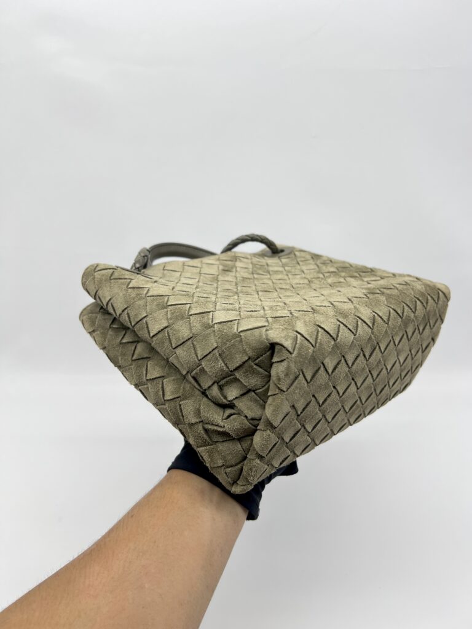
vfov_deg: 67.3
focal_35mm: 26
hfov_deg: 53.1
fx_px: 473
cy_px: 314
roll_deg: +0.2
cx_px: 236
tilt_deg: -25.6
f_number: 1.5
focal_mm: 5.7
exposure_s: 1/110
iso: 32
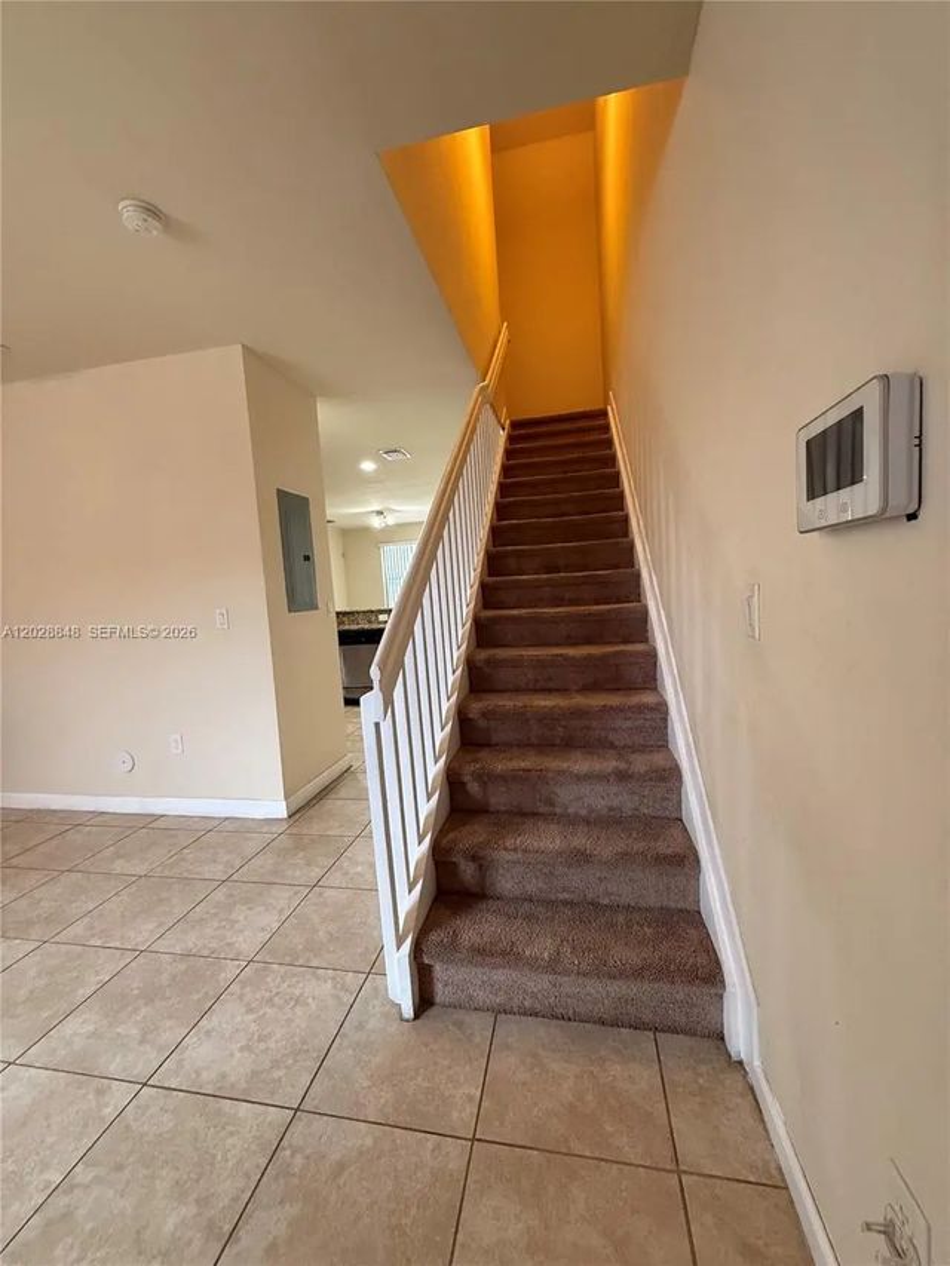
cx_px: 475
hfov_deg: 85.7
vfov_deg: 102.1
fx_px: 512
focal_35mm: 14
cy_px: 633
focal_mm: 2.22
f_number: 2.2
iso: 400
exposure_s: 1/60
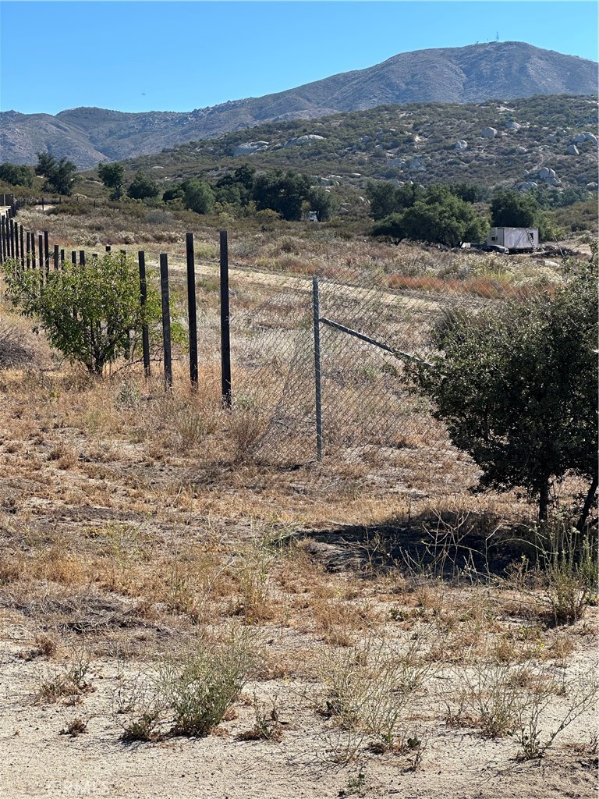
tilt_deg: -2.4
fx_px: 1777
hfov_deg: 19.1
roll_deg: +1.6
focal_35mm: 77
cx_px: 300
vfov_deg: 25.3
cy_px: 400
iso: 32
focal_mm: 9
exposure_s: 1/637
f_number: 2.8
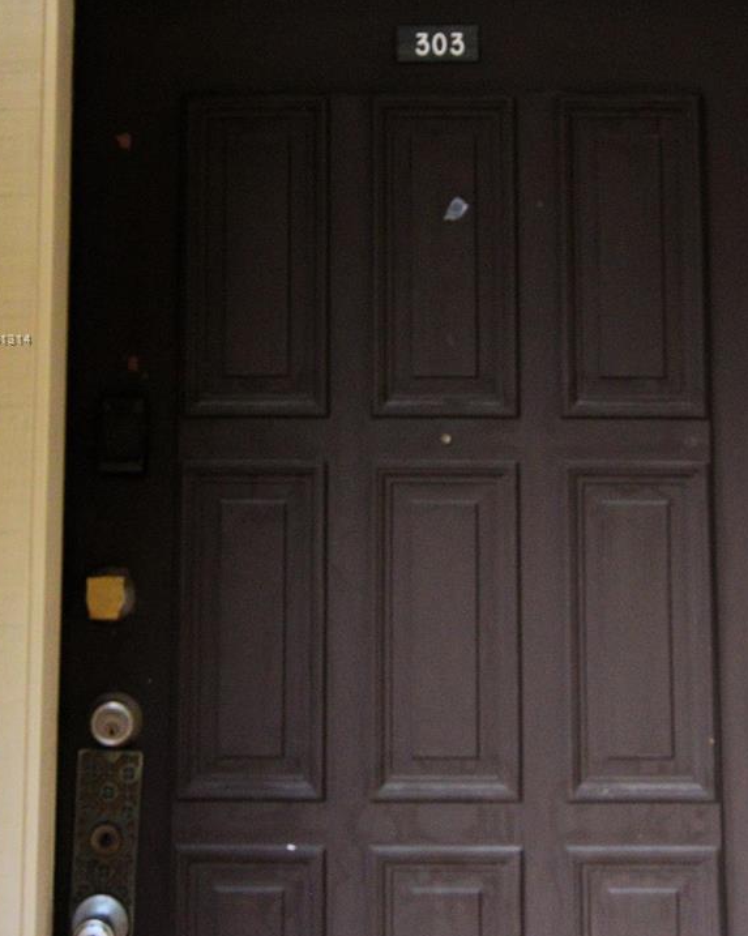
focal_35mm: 33
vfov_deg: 53.5
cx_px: 441
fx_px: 914
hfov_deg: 44.3
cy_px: 339
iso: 800
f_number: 6.3
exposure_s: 1/60
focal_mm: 14
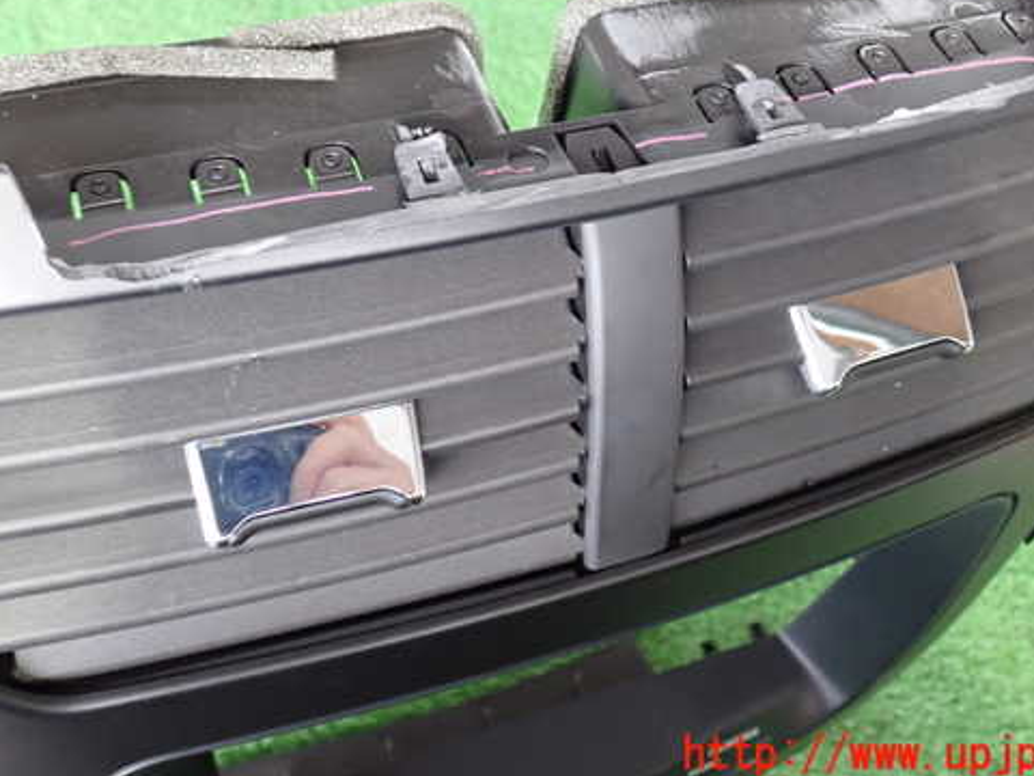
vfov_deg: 35.8
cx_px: 523
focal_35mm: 40
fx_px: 1195
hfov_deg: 46.8
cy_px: 297
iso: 500
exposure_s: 1/30
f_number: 2.4
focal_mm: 5.79
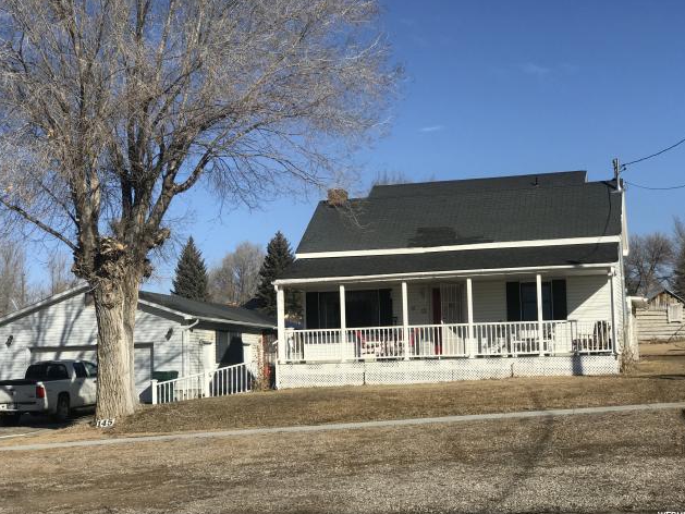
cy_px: 258
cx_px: 344
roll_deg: +1.6
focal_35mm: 58
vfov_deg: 25.2
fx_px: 1148
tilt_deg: +5.7
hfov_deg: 33.2
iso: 20
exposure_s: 1/1709
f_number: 2.8
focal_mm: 6.6
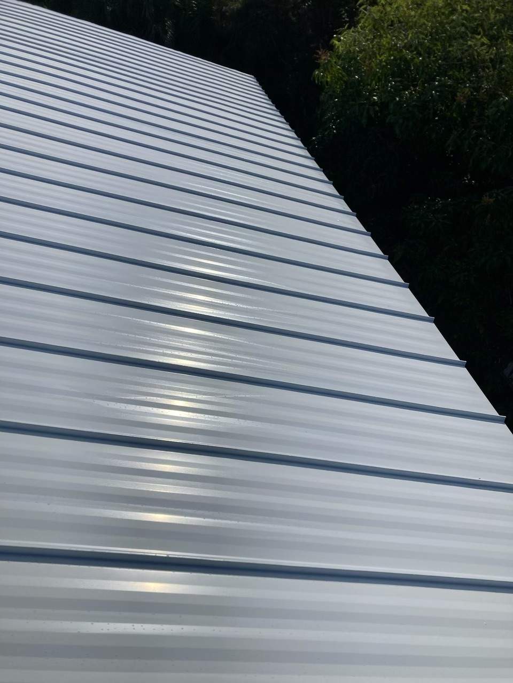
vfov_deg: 63.4
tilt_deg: -32.0
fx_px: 553
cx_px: 256
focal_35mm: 28
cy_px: 342
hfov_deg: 49.7
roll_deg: +8.9
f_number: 1.8
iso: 25
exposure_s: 1/6944
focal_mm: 3.99
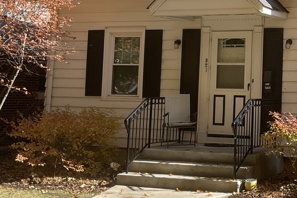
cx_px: 314
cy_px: 38
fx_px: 643
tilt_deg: +5.0
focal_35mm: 78
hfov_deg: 24.5
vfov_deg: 17.3
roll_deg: -1.2
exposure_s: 1/657
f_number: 1.8
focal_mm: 3
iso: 16
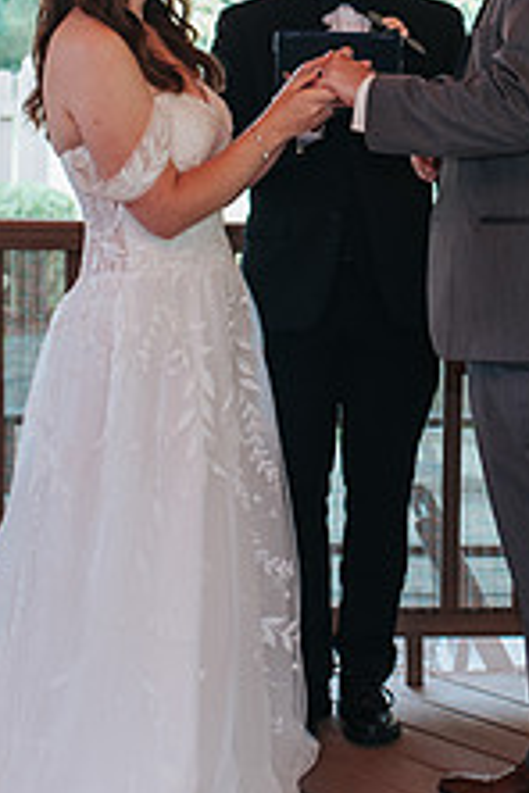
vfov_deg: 15.1
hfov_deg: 10.1
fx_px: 2975
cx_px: 369
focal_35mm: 135
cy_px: 183
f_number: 3.2
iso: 200
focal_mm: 35
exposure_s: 1/125
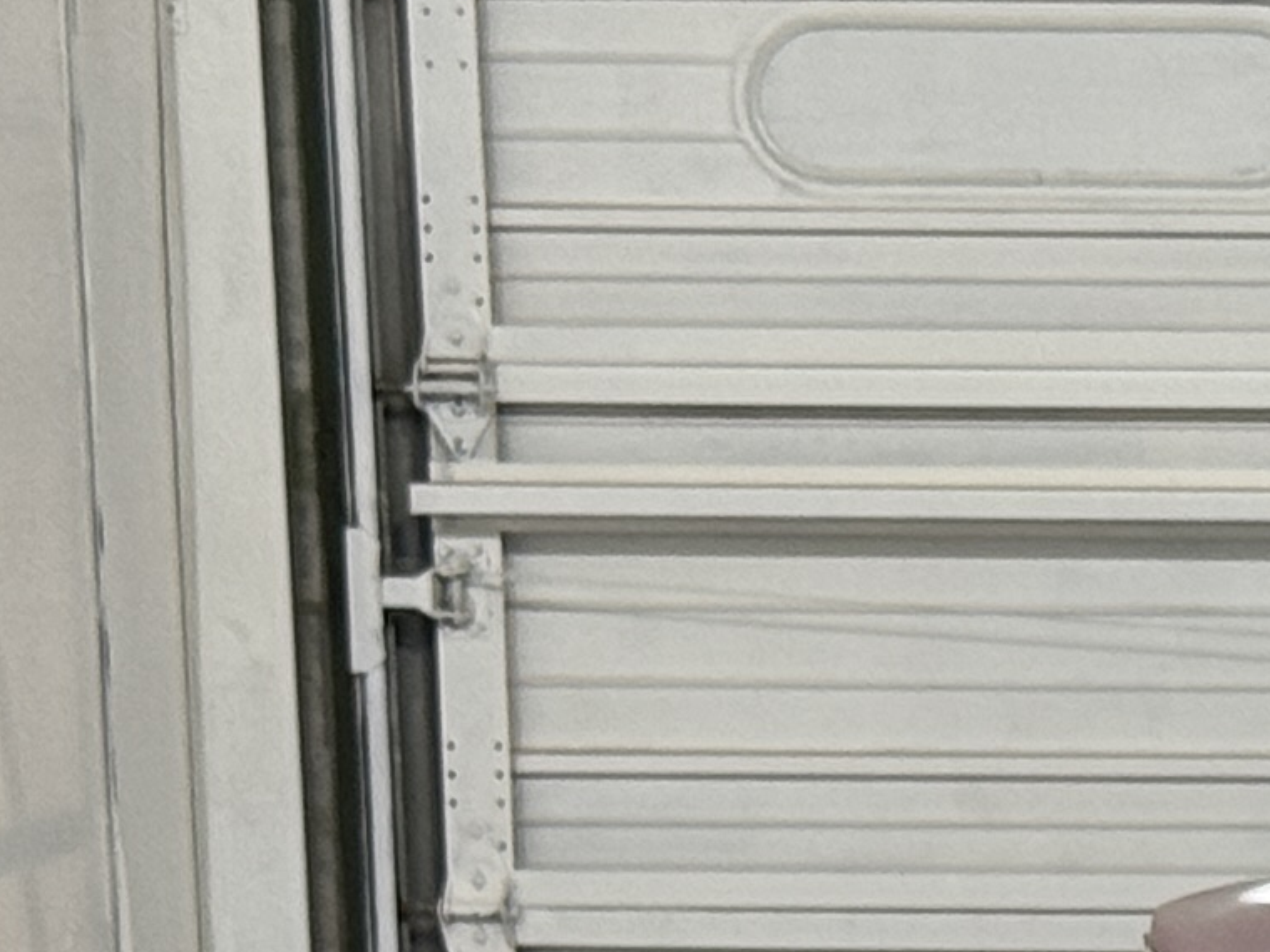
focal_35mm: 255
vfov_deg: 5.8
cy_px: 1459
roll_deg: -0.5
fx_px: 9354
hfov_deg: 7.4
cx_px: 2843
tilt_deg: -8.9
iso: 80
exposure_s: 1/60
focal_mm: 6.76
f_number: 1.78
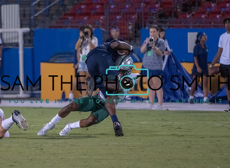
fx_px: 4271
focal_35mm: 650
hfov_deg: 3.1
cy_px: 106
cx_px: 44
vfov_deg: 2.2
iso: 8000
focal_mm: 400
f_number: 5.6
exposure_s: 1/1000
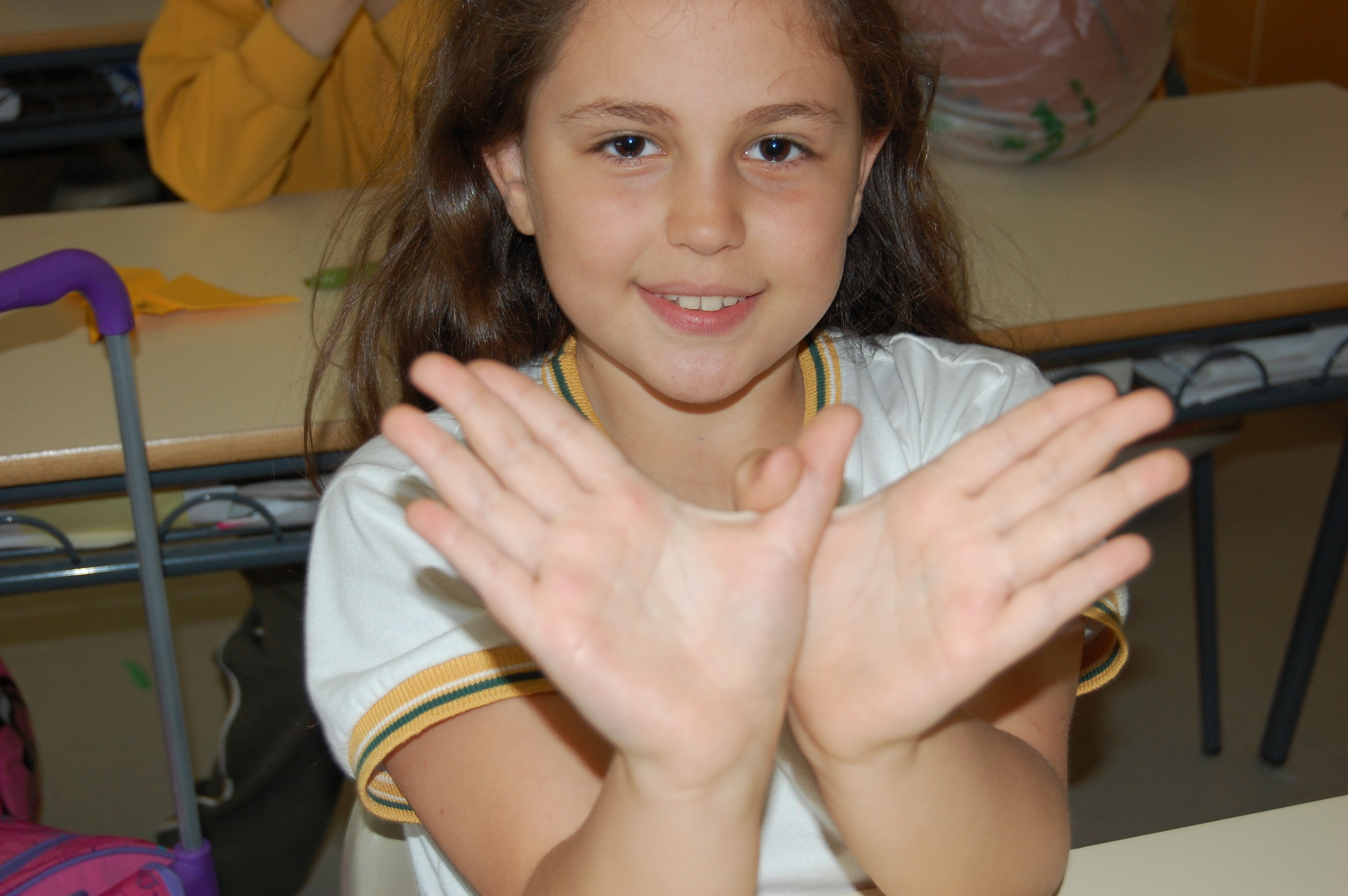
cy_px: 448
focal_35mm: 60
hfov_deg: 33.4
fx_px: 2245
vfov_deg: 22.6
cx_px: 674
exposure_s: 1/60
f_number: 5
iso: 400
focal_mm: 40
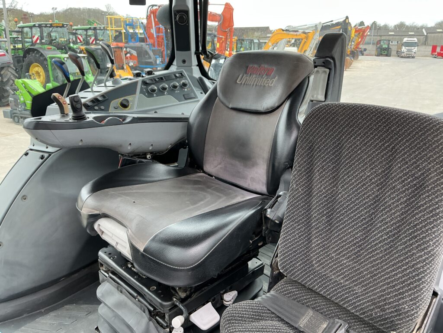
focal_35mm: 28
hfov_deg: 63.4
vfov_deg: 49.7
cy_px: 166
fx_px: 358
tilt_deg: -15.0
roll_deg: -1.0
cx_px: 222
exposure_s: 1/122
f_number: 1.8
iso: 32
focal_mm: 3
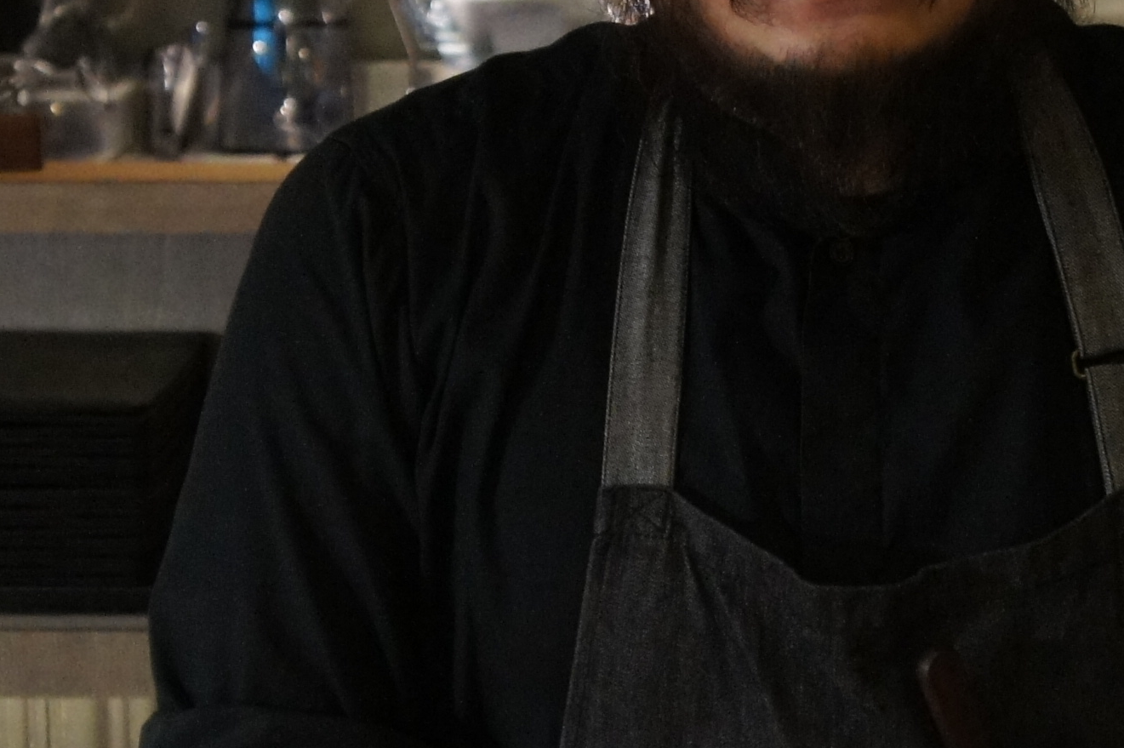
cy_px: 584
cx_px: 718
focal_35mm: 141
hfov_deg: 14.6
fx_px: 4391
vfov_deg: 9.7
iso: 1600
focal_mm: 27
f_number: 4
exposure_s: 1/25
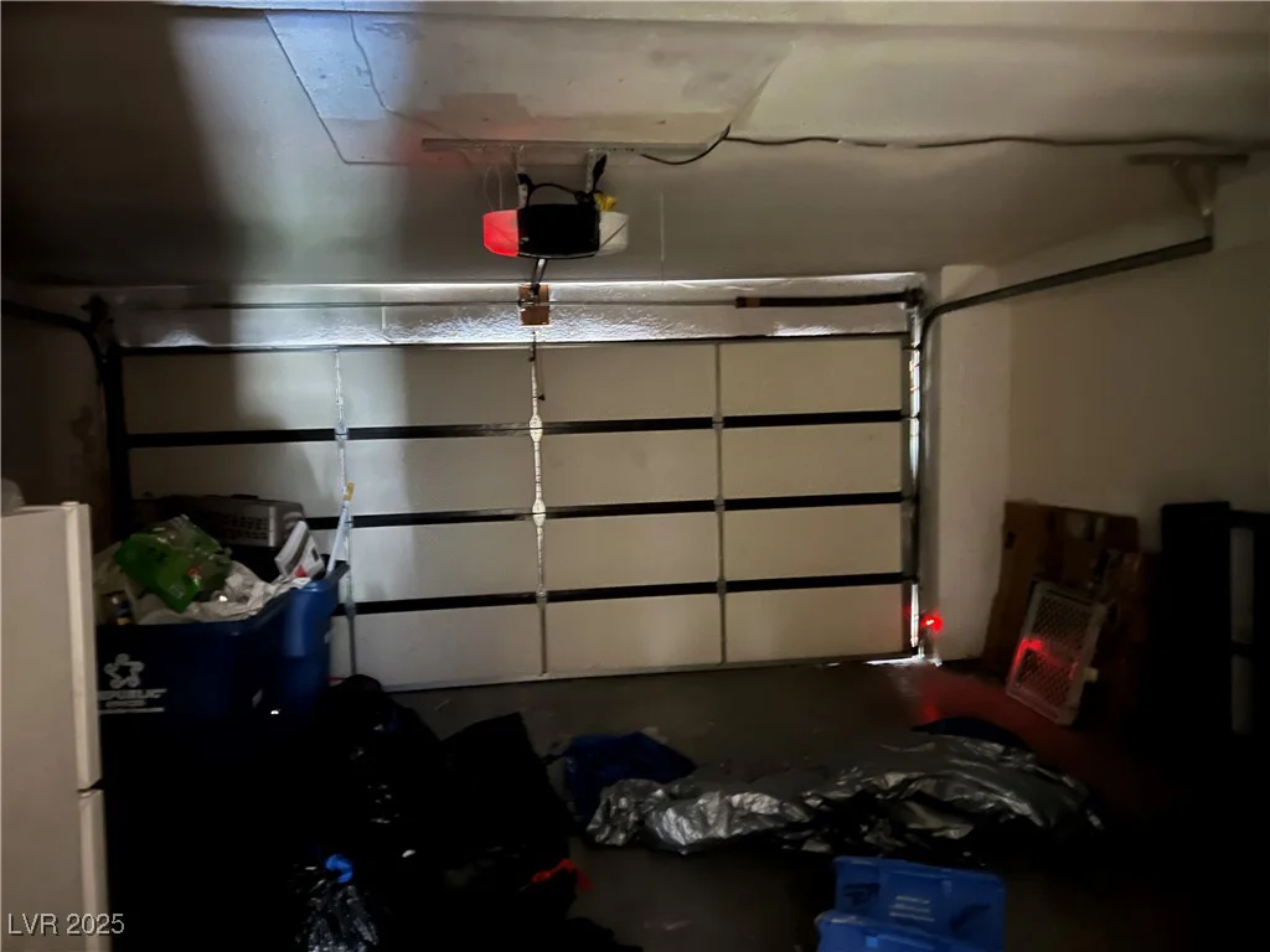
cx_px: 635
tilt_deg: -4.6
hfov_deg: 67.3
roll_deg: +1.6
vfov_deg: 53.1
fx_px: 954
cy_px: 476
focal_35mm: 26
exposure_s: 1/2
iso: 1250
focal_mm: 5.7
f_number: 1.5
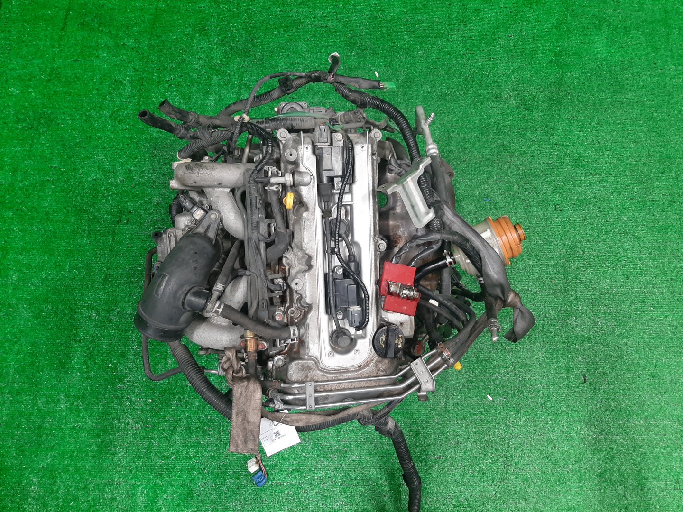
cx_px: 342
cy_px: 256
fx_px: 513
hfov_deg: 67.3
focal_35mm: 26
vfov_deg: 53.1
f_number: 1.7
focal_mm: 3.93
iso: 117
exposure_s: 1/50
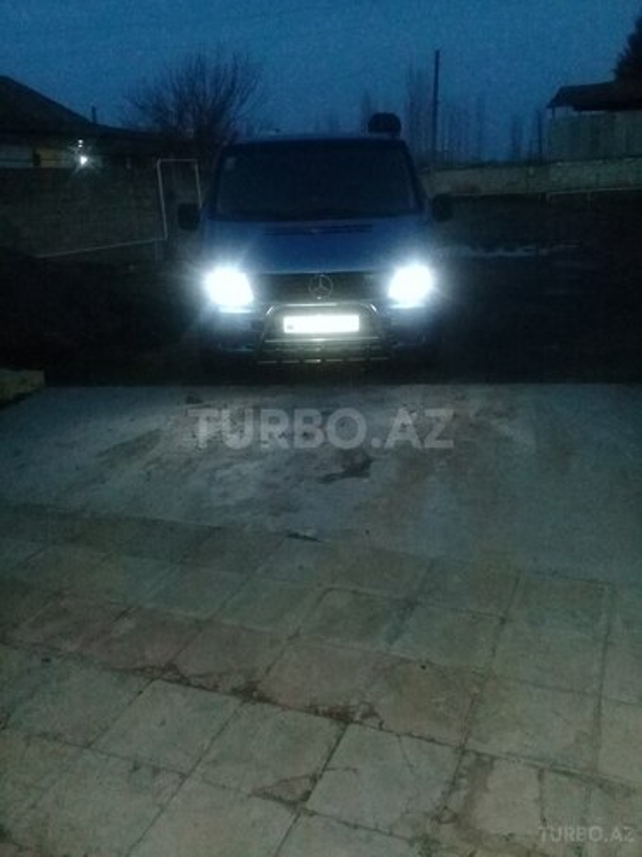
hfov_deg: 45.4
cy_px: 428
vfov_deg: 58.4
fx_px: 767
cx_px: 321
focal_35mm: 31
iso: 640
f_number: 2.2
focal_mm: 3.3
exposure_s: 1/15
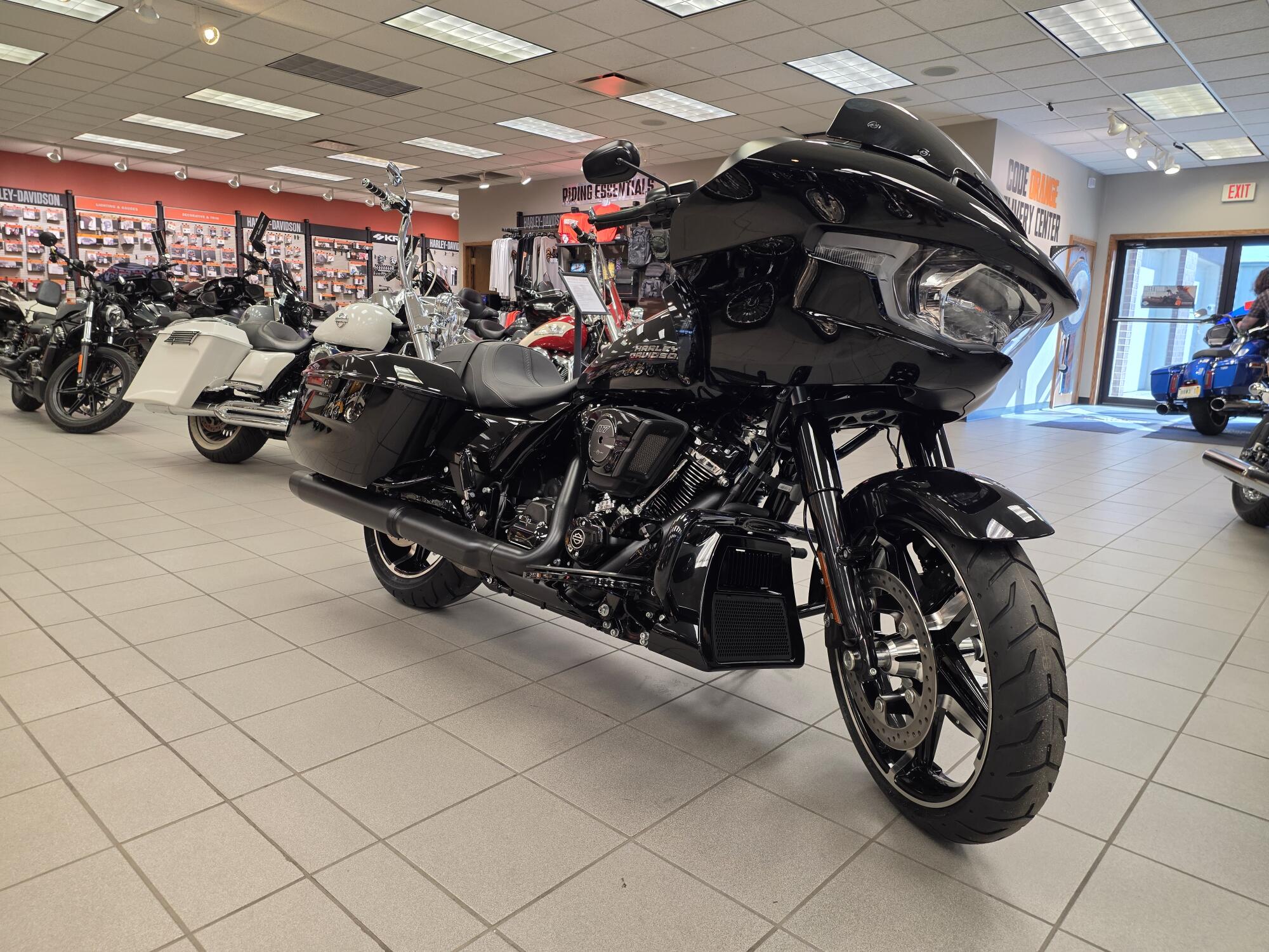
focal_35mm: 23
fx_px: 843
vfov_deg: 58.9
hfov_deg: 73.9
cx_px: 634
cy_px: 476
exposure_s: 1/120
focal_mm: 6.25
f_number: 1.7
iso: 125
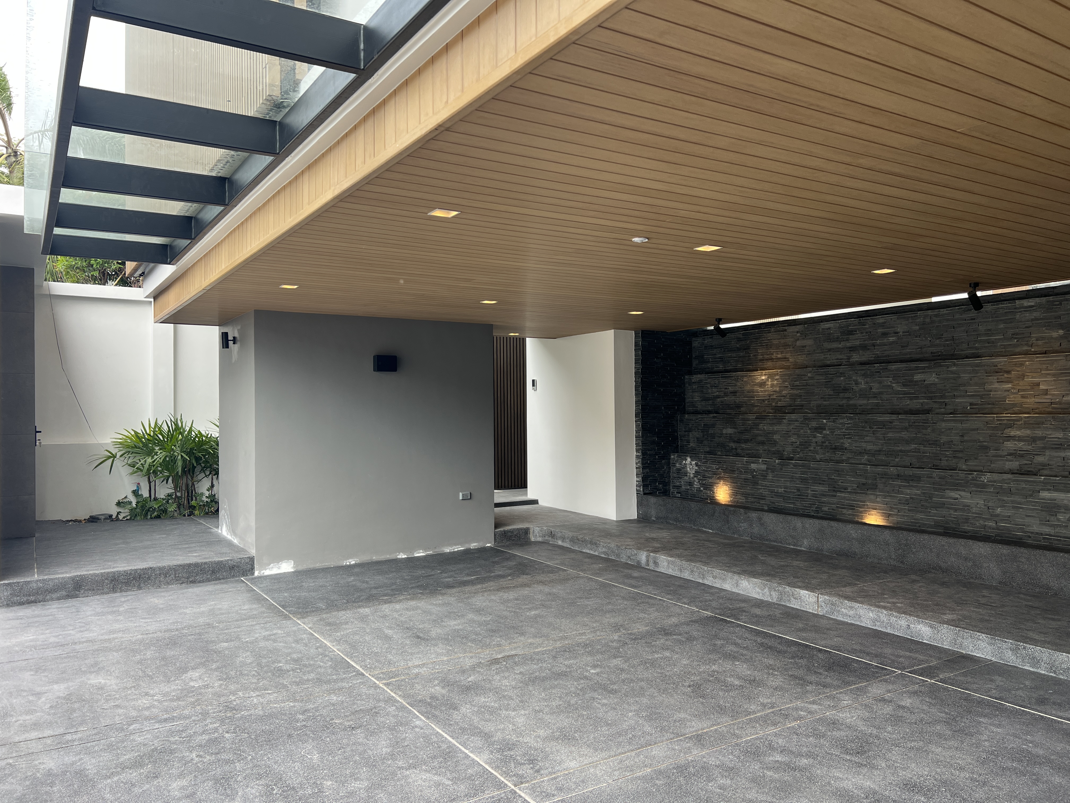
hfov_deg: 67.3
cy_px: 402
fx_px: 804
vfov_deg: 53.1
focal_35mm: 26
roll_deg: +0.8
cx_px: 535
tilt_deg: +0.4
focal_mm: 5.7
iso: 40
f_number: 1.5
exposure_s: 1/212
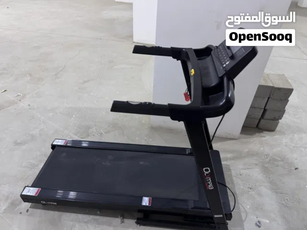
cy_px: 115
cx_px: 154
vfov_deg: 56.8
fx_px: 213
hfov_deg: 71.6
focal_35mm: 24
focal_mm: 6.76
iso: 800
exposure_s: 1/33
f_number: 1.78
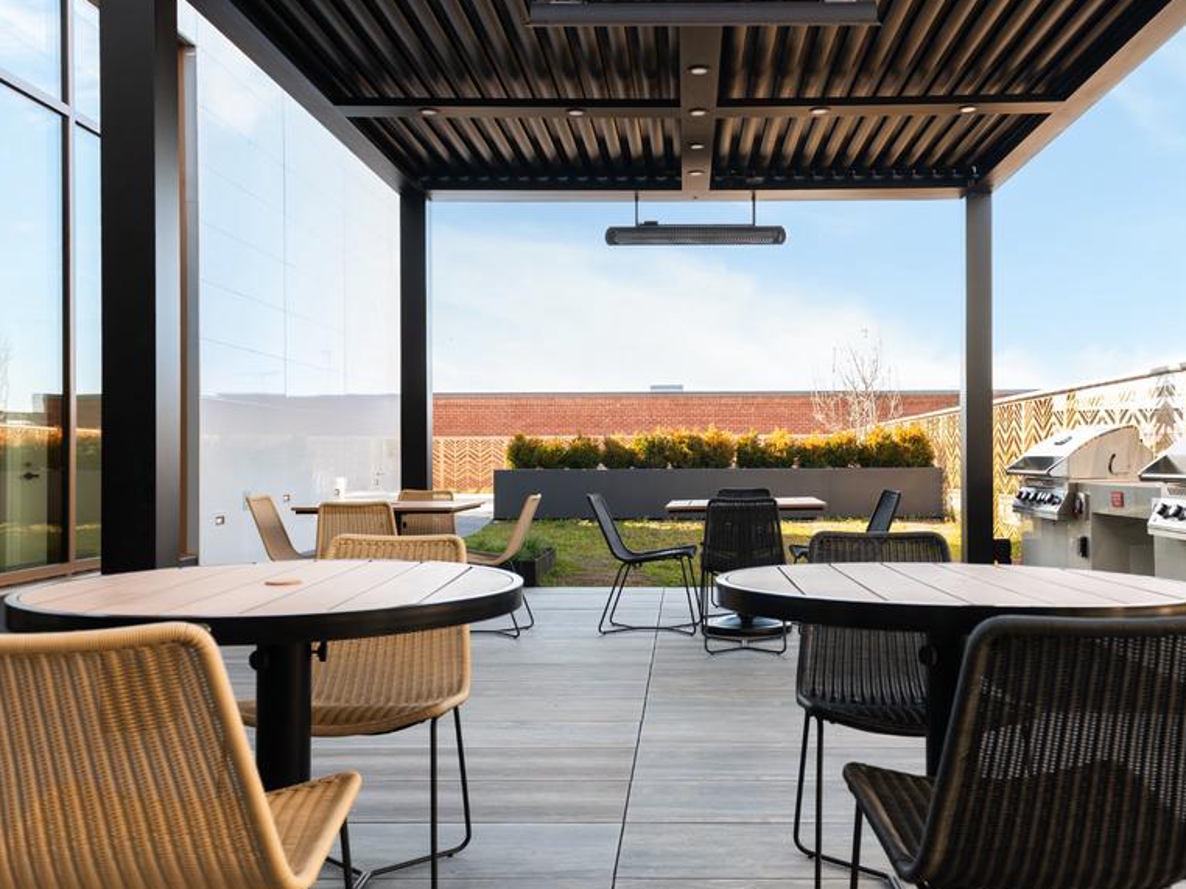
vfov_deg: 45.4
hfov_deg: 57.7
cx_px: 732
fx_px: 1062
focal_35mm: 31
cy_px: 482
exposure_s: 1/160
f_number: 4
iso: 200
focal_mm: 24
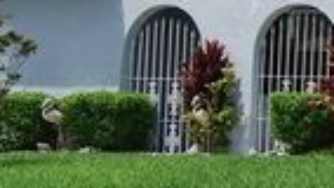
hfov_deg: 12.7
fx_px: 1447
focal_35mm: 163
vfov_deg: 7.4
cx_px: 459
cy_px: 31
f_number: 8
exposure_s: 1/250
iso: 100
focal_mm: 23
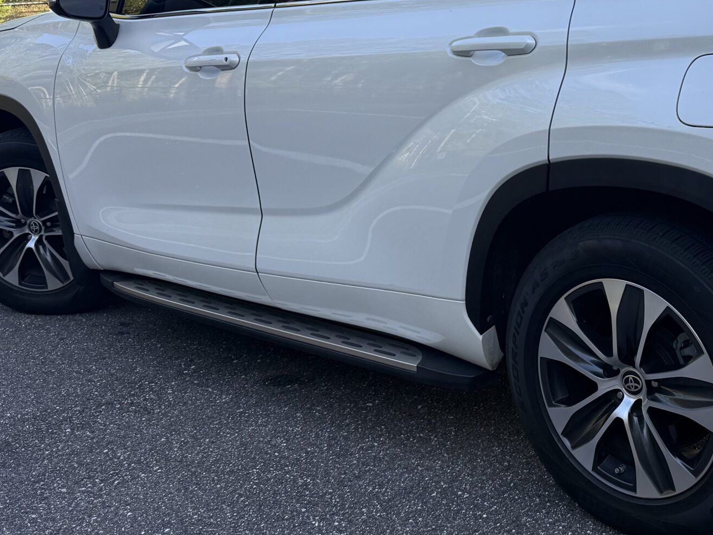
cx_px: 601
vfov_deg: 30.4
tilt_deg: -10.3
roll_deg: +2.1
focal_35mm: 47
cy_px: 144
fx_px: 968
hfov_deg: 38.4
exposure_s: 1/909
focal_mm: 6.76
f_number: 1.78
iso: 100
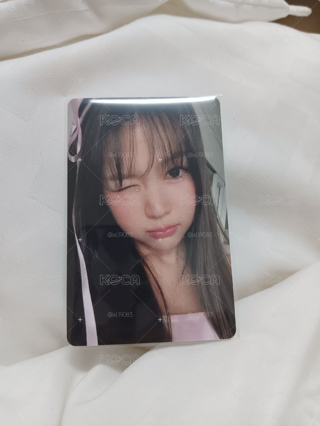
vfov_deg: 67.3
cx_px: 160
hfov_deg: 53.1
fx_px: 320
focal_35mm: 26
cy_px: 213
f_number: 1.8
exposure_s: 1/20.4
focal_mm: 3.98
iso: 125
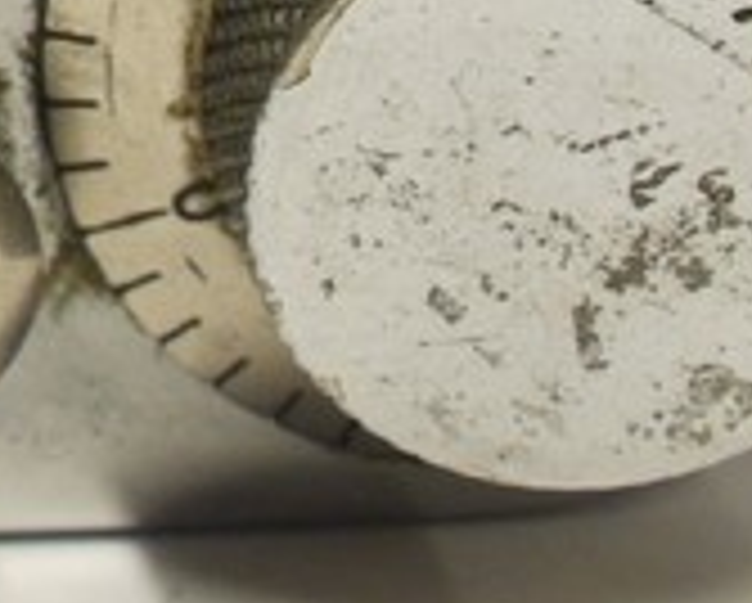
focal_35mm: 420
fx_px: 9359
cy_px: -796
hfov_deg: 4.4
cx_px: -1454
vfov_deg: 3.6
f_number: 7.1
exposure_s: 1/15
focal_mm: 30
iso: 400
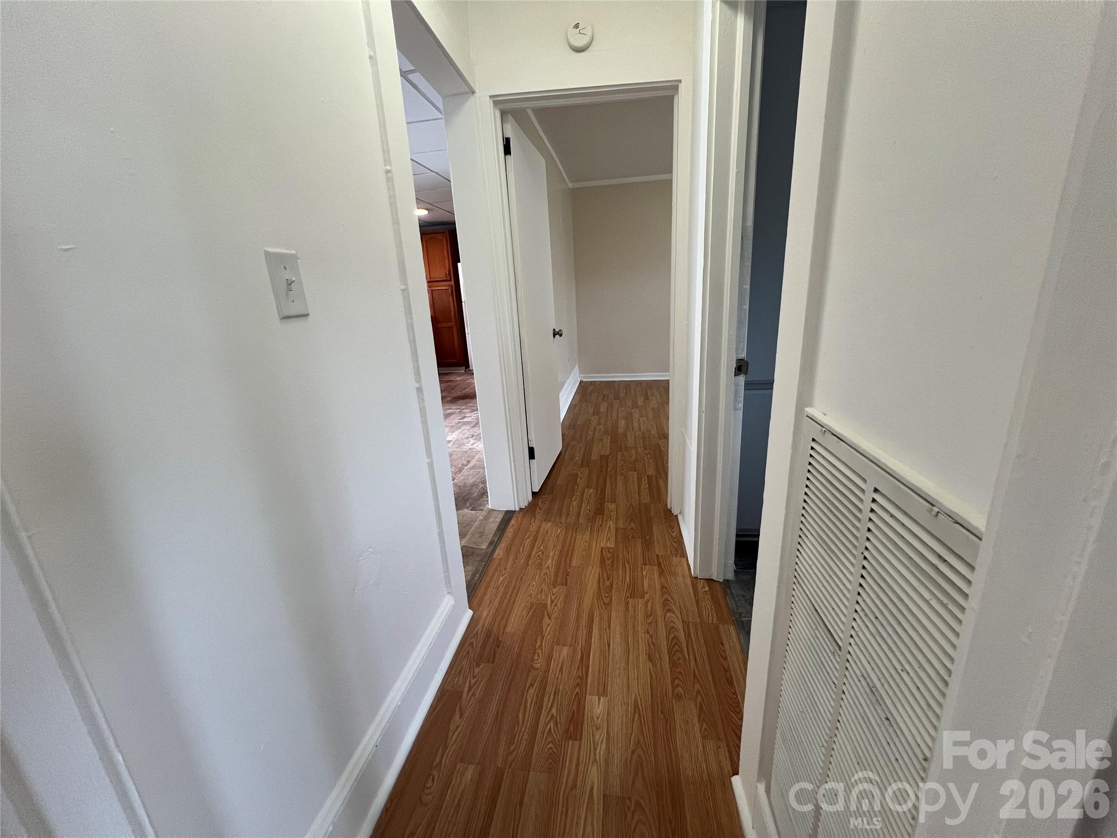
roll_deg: +3.1
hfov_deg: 106.2
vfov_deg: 89.9
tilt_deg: -15.7
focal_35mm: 13
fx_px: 419
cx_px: 558
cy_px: 419
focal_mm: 1.57
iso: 200
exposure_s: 1/120
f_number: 1.8
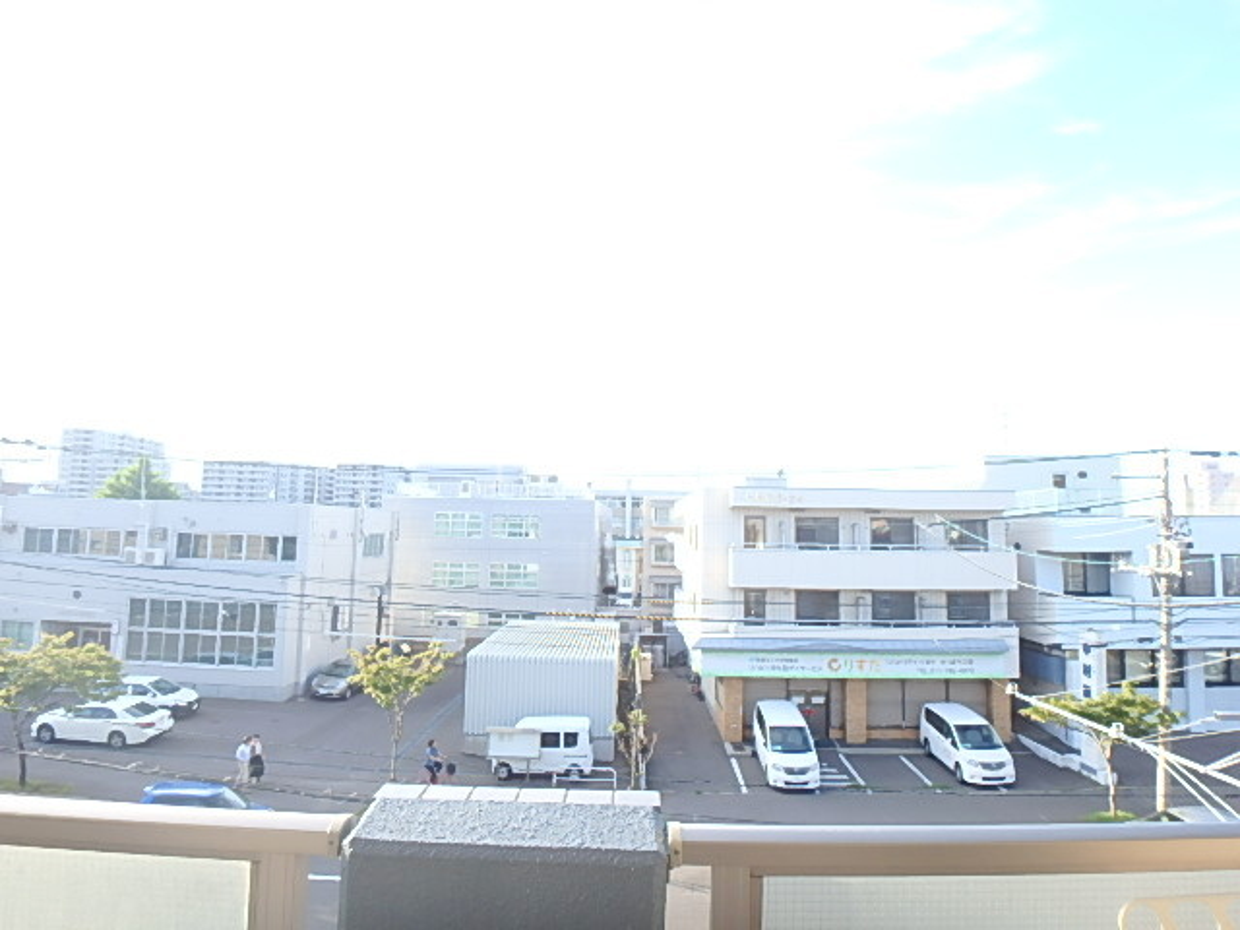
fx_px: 752
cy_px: 465
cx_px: 620
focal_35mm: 21
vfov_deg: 63.4
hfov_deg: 79.0
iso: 125
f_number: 3.5
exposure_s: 1/160
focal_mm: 3.7
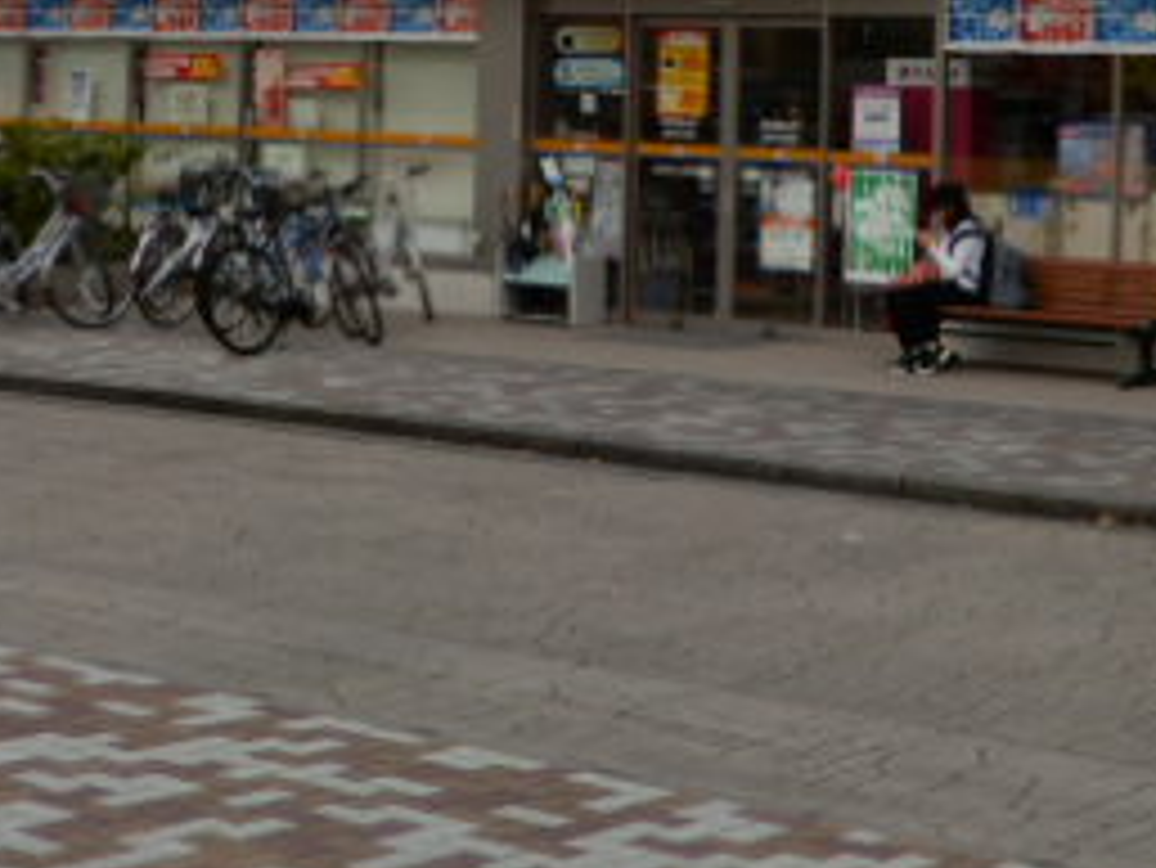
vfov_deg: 16.7
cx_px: 540
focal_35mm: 87
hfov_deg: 22.5
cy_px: 31
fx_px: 2907
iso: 80
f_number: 4
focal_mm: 6.2
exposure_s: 1/250
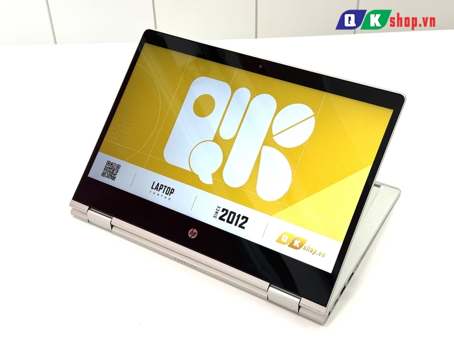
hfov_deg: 39.7
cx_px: 227
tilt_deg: -38.0
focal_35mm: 48
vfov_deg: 30.3
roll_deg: +3.0
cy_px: 170
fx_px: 630
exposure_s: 1/167
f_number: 1.78
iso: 64
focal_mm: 6.76
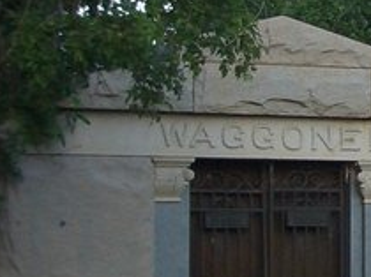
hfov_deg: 11.3
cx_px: 475
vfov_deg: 8.7
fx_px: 1831
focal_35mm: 171
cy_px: 134
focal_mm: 5.8
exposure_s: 1/320
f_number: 2.6
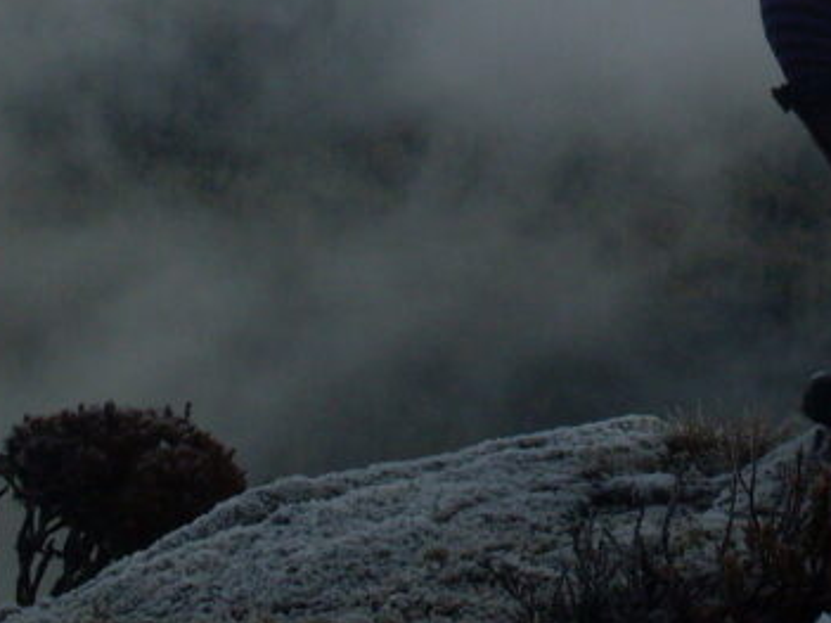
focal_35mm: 111
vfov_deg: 12.8
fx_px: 2664
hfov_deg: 17.6
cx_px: 687
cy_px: -227
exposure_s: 1/250
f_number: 8.4
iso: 80
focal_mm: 6.3
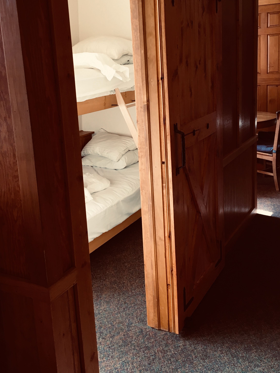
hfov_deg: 36.0
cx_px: 139
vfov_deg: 46.5
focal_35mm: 40
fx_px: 431
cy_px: 144
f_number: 2.2
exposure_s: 1/30
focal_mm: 4.15
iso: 50
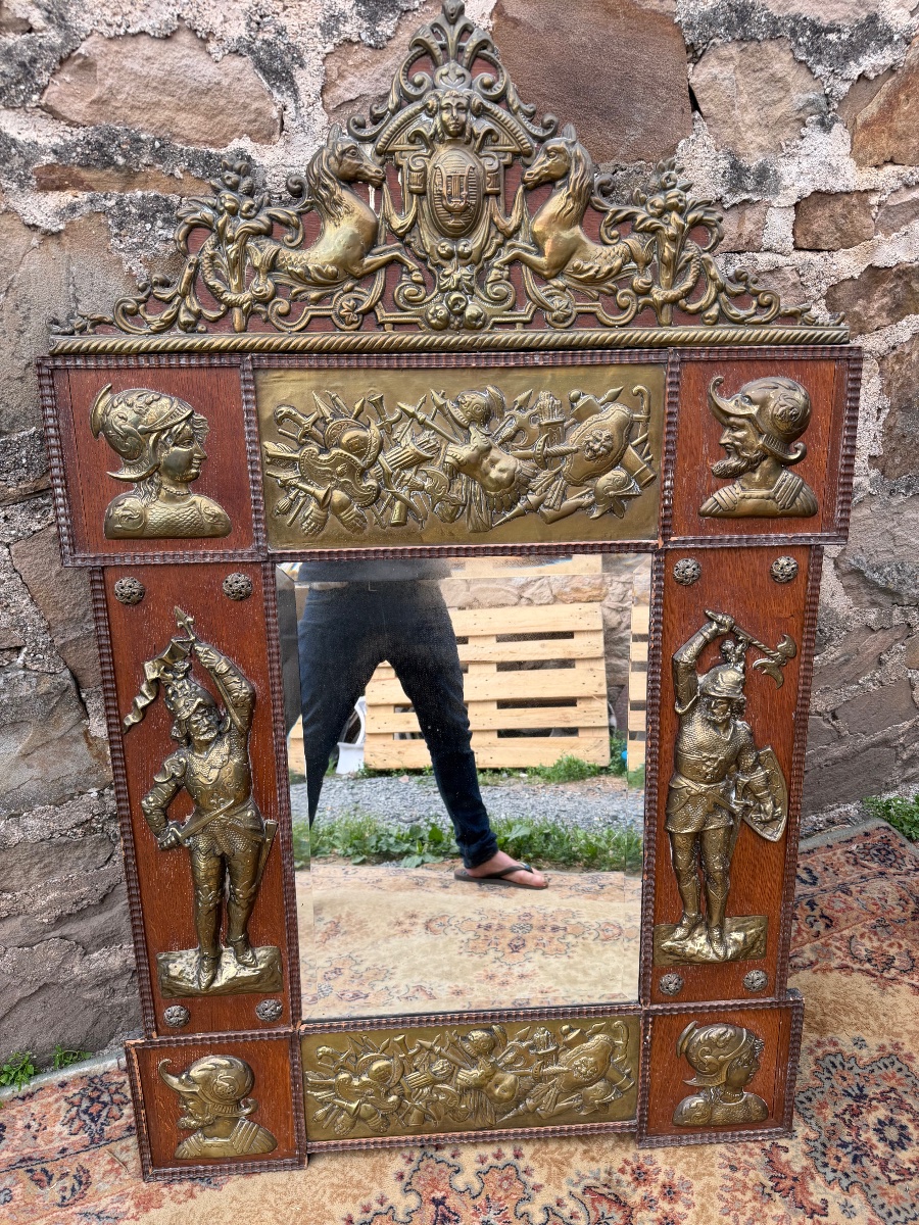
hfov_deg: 56.8
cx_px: 460
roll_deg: +2.1
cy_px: 612
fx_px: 850
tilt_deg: -27.0
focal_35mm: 24
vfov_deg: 71.6
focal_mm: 6.76
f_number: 1.78
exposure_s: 1/132
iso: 50
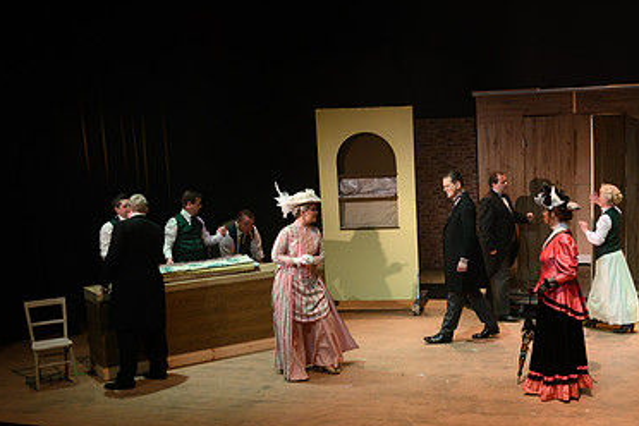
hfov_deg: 40.4
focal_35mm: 48
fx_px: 852
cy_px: 273
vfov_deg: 27.9
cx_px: 445
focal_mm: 24
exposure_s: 1/100
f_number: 3.2
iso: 640
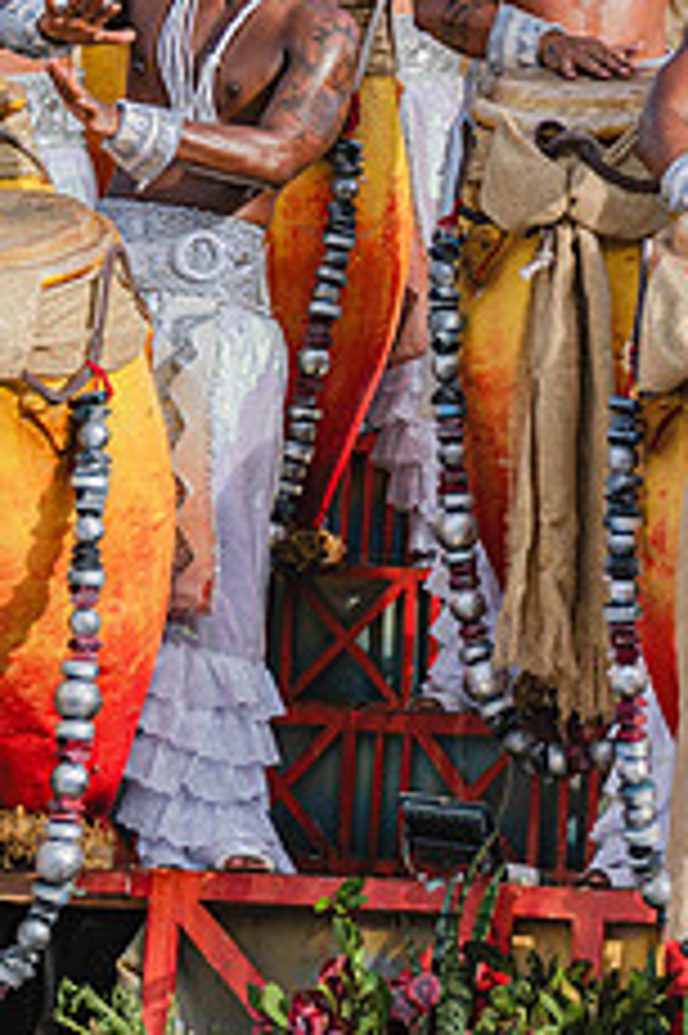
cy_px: 297
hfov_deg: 5.6
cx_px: 187
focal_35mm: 245
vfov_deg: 8.4
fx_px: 7033
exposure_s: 1/1600
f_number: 5.6
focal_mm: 125
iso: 400
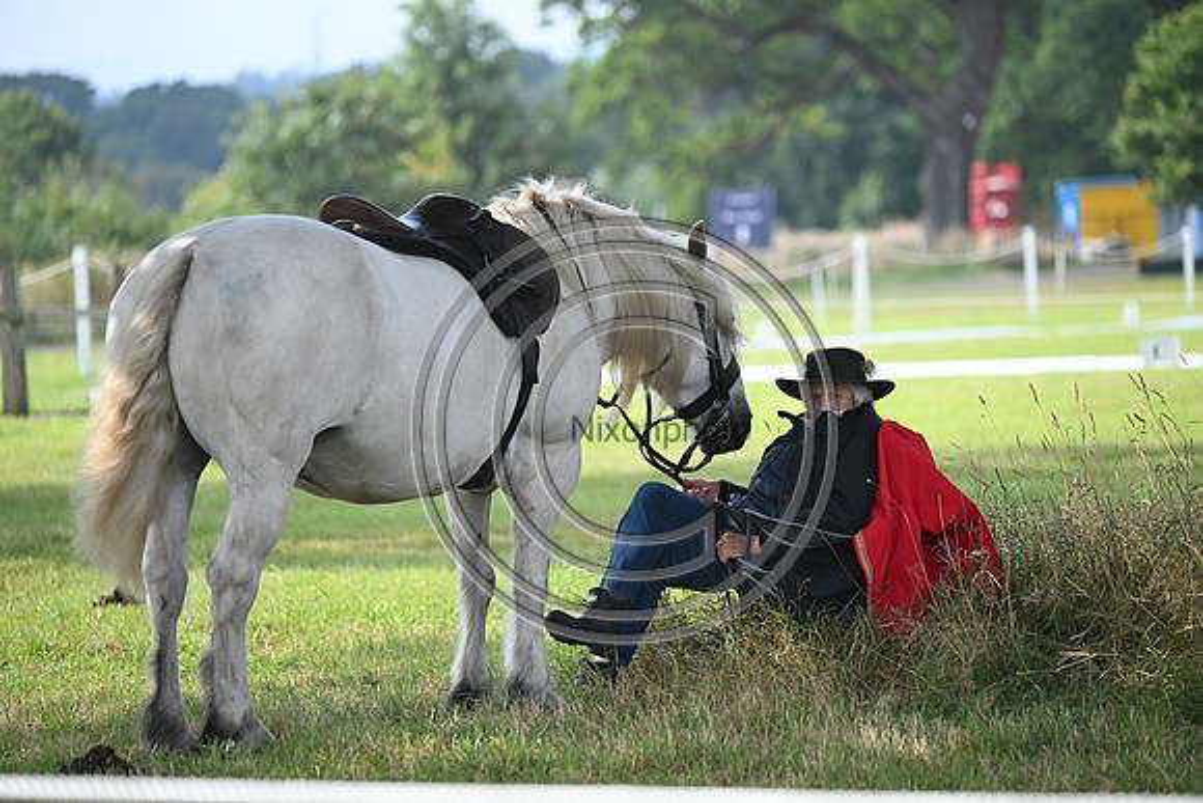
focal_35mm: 250
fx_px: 8356
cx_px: 602
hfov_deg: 8.2
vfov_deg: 5.5
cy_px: 402
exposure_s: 1/1250
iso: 720
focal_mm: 250
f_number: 5
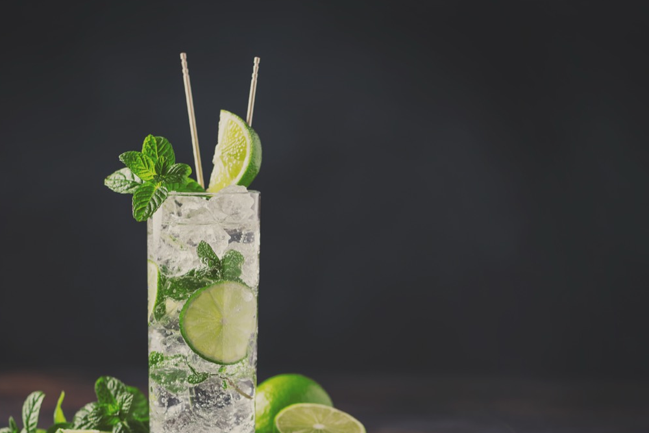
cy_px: 255
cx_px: 276
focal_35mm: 126
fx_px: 2272
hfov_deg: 16.3
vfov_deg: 10.9
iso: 100
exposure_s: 1/200
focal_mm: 105
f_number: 4
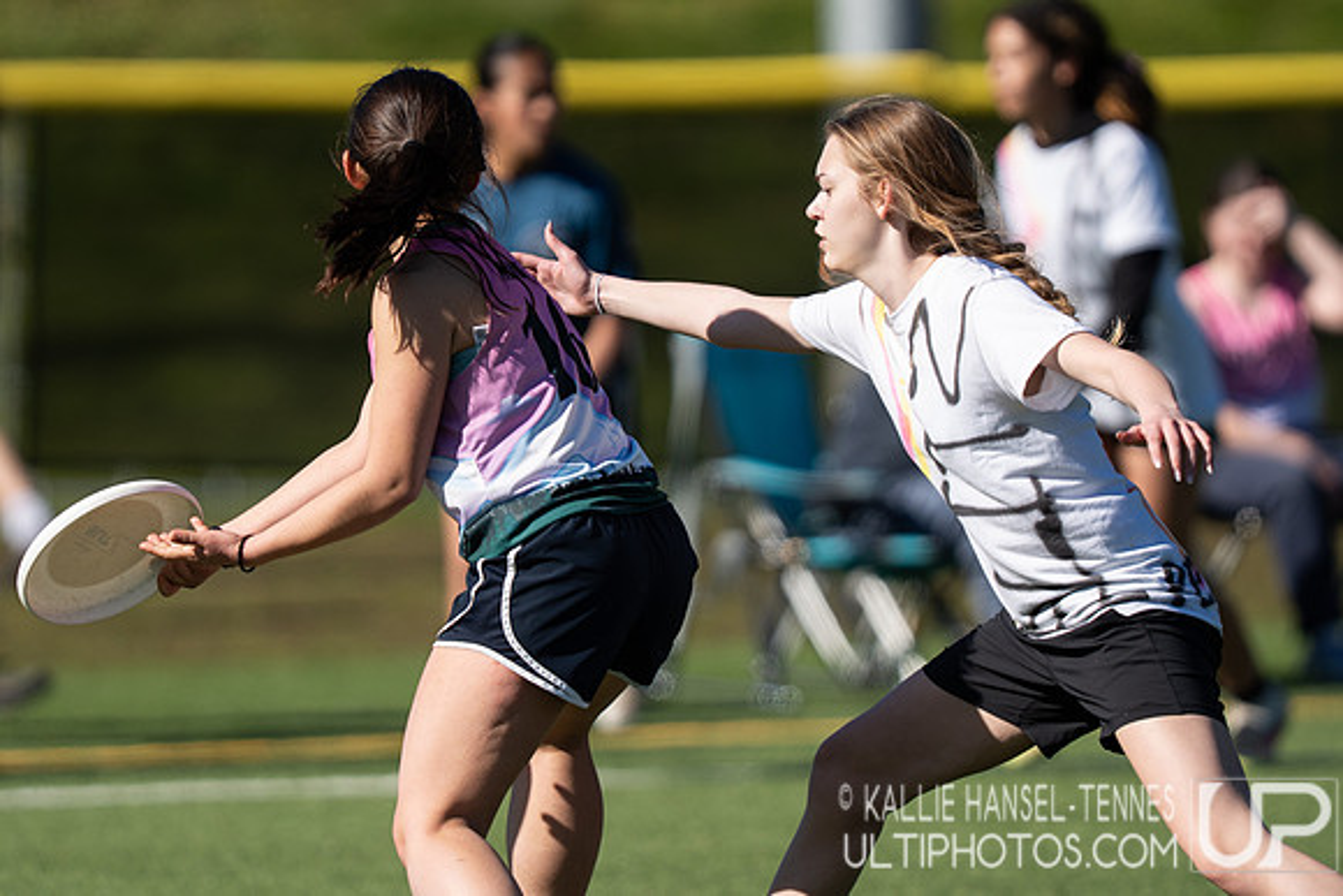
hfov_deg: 3.4
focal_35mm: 603
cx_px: 740
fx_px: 22513
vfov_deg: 2.3
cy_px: 366
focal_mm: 400
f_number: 3.2
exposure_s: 1/2500
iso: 160
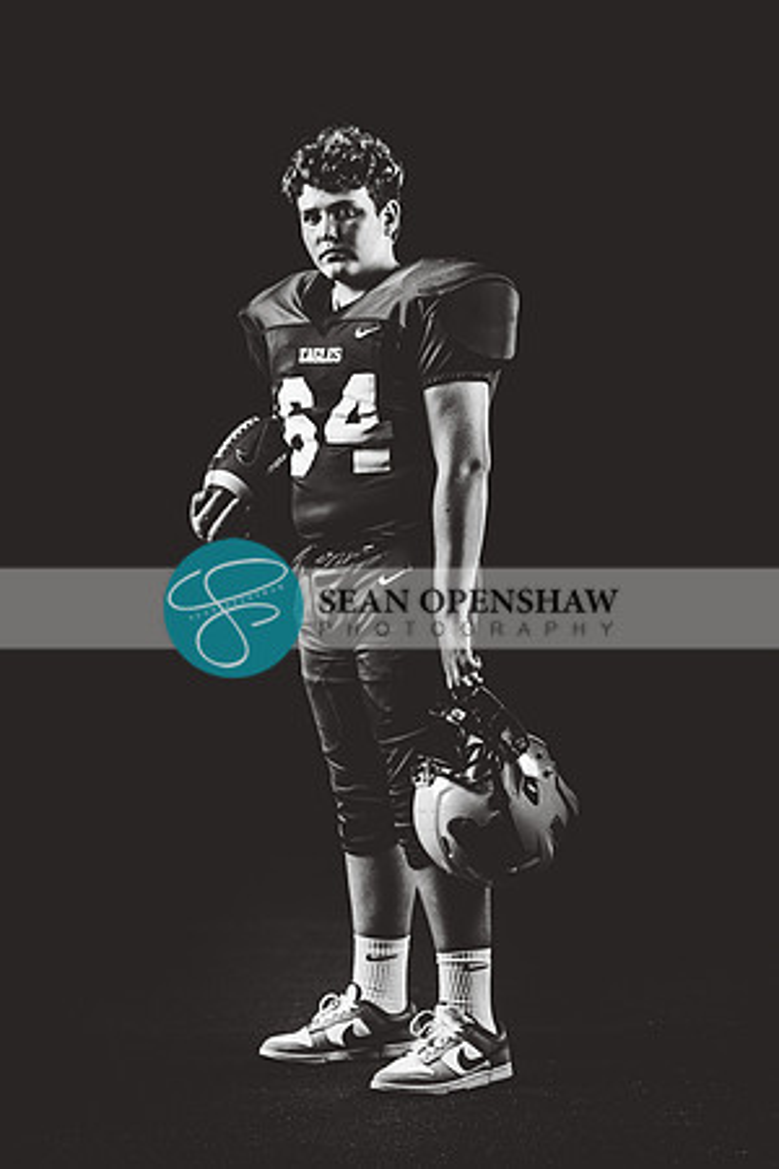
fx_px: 3083
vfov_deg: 21.5
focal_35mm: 95
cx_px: 390
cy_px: 584
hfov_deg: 14.4
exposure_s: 1/160
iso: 200
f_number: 4
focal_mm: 95
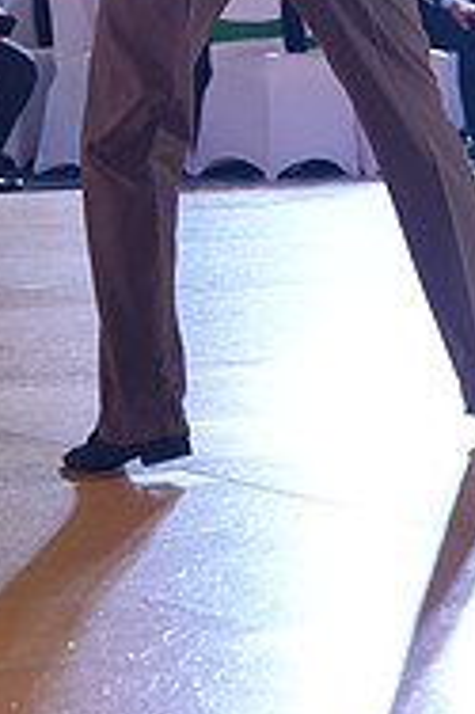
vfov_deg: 11.4
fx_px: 3489
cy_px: -171
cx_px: 583
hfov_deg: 7.7
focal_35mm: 176
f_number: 4
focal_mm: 57
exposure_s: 1/400
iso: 3200
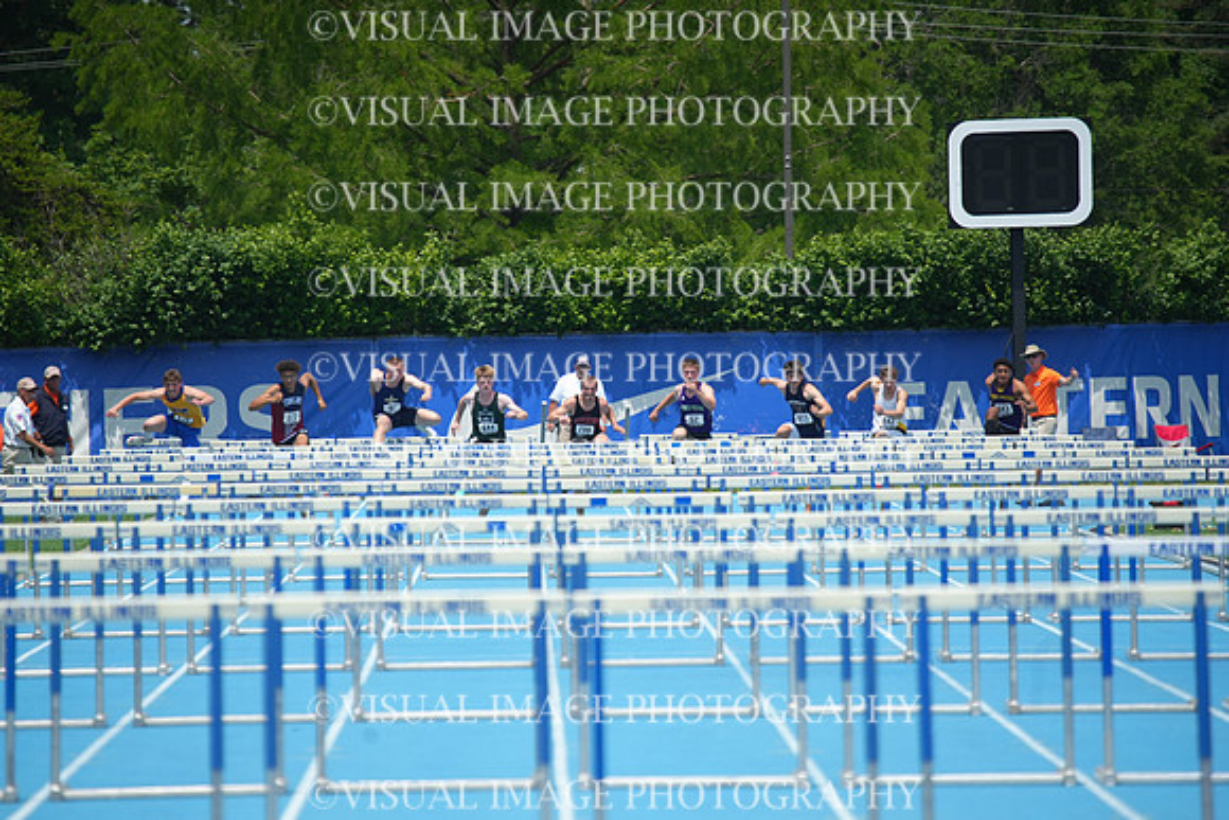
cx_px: 614
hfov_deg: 6.2
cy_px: 410
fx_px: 11268
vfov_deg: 4.2
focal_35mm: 330
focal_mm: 330
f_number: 5.6
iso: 400
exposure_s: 1/2000
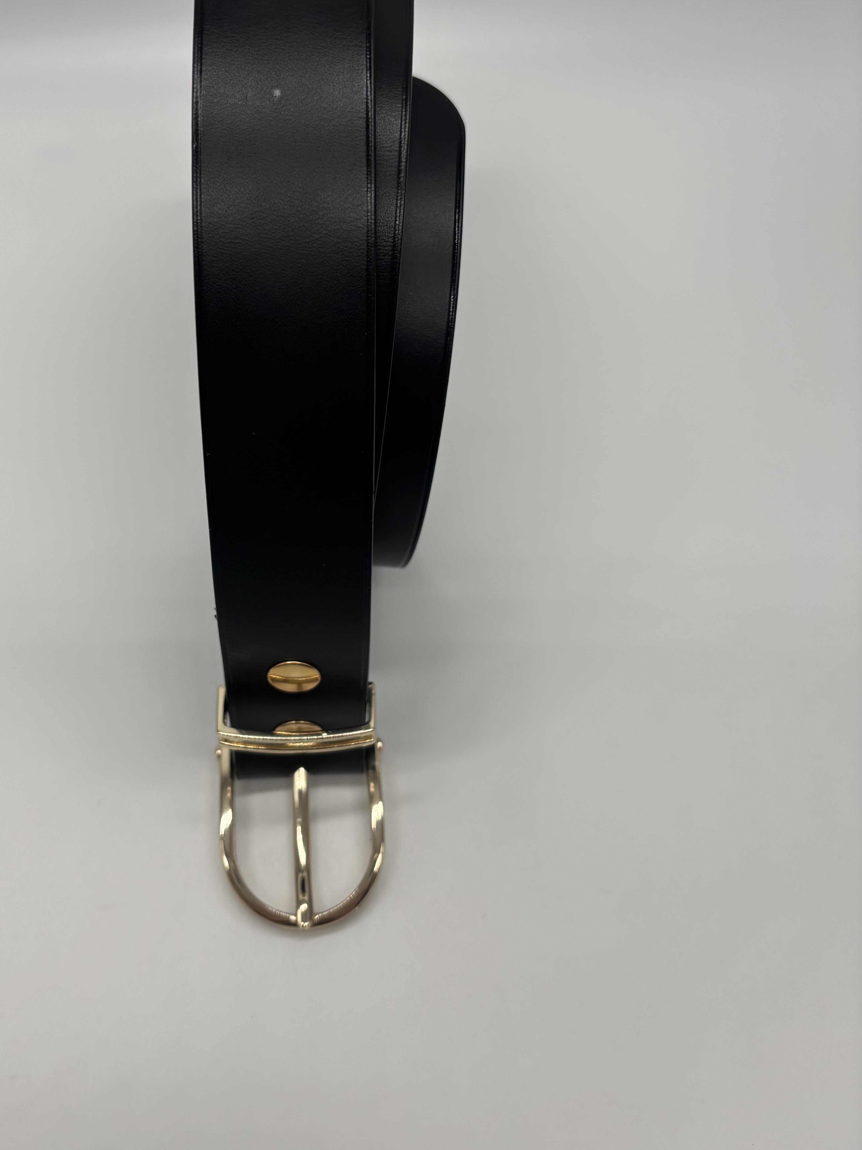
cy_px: 493
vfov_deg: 56.6
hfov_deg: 43.9
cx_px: 332
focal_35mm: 32
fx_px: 1062
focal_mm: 5.96
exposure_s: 1/707
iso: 50
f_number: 1.6
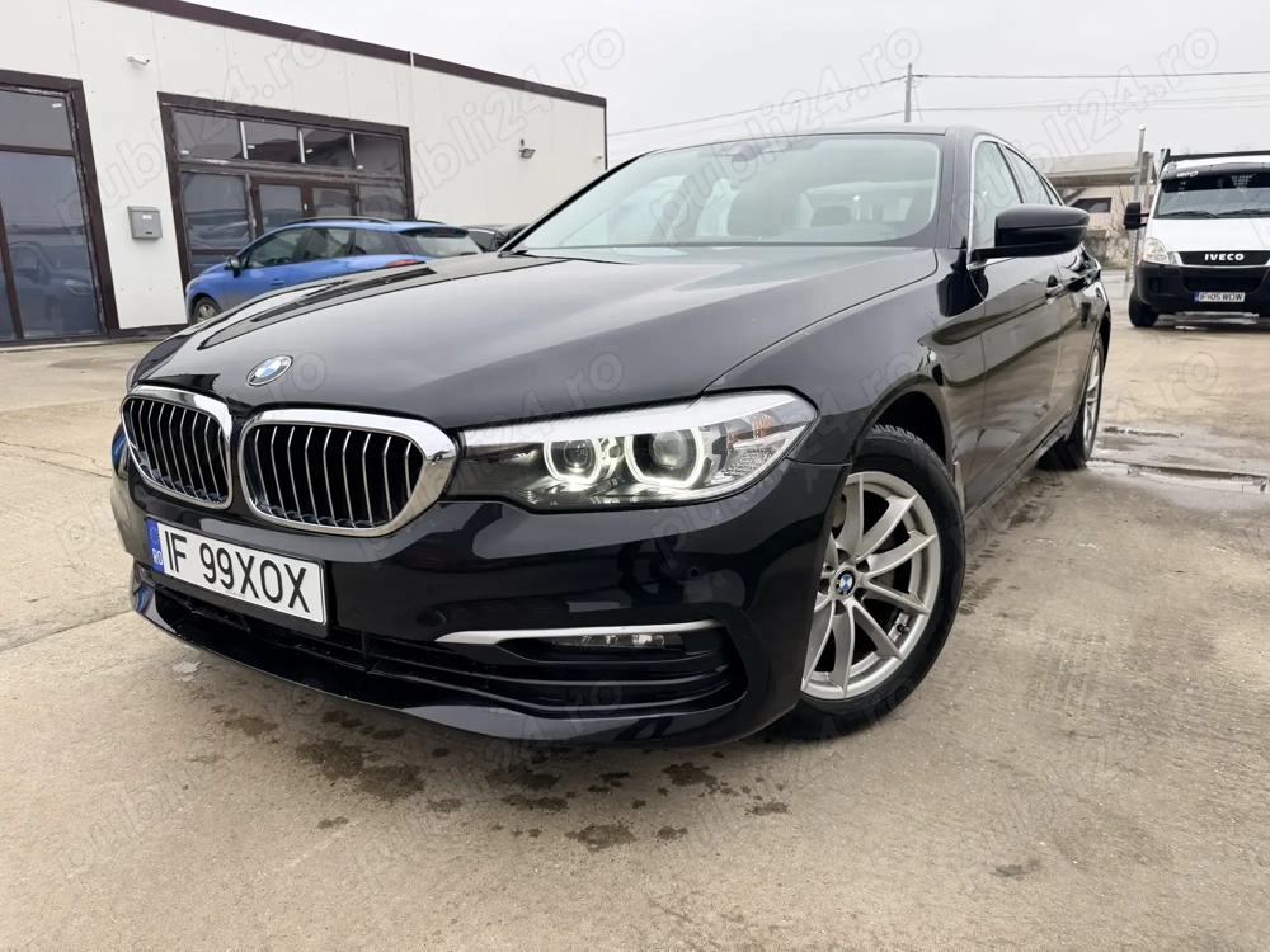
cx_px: 635
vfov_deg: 56.8
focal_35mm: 24
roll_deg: +0.2
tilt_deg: -13.6
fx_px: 881
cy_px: 476
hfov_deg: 71.6
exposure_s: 1/399
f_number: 1.78
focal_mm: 6.76
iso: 80
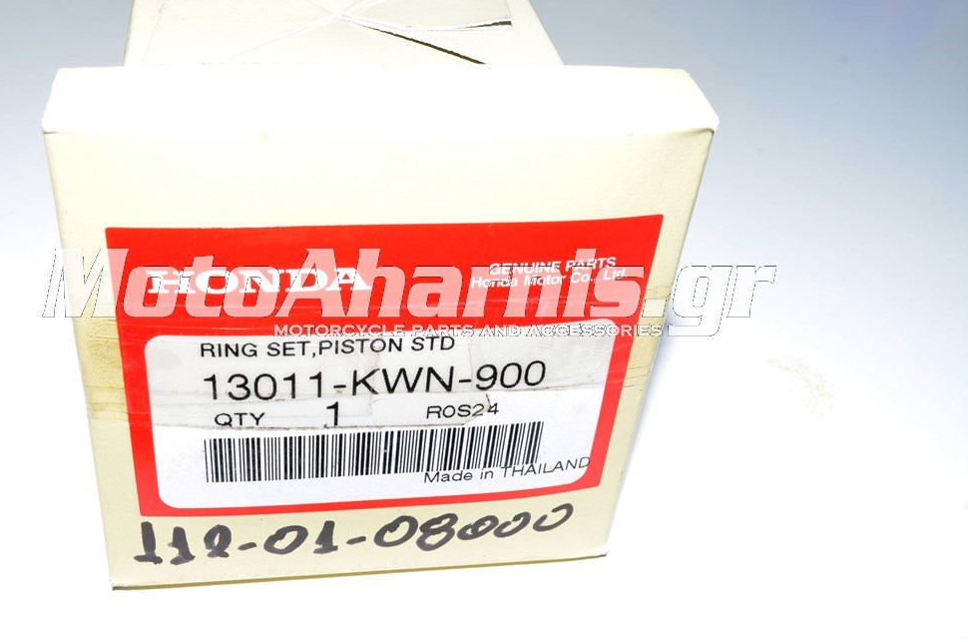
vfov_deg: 31.8
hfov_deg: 46.3
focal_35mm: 42
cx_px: 409
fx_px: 1127
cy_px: 293
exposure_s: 1/160
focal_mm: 24
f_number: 14
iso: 160
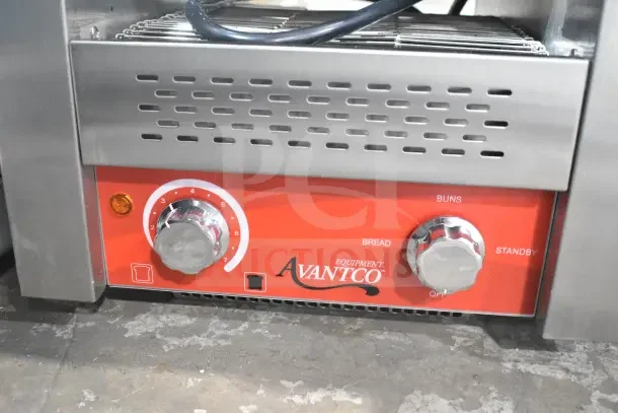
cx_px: 309
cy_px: 206
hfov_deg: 51.3
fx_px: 644
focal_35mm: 38
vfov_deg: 35.5
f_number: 4
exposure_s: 1/60
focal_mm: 25
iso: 6400
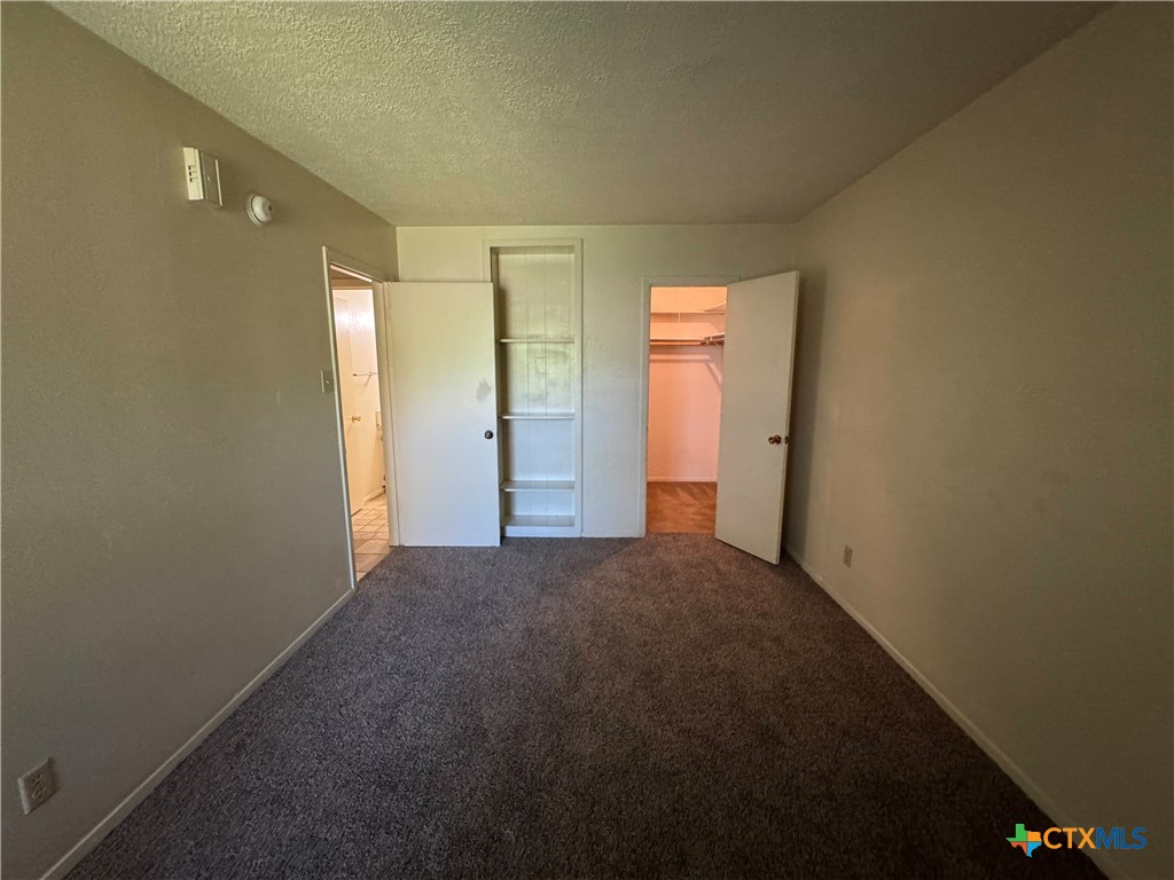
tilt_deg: -9.8
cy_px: 440
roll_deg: -0.3
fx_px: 475
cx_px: 587
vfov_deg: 85.7
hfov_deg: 102.1
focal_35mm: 14
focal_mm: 2.22
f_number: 2.2
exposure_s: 1/60
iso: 640
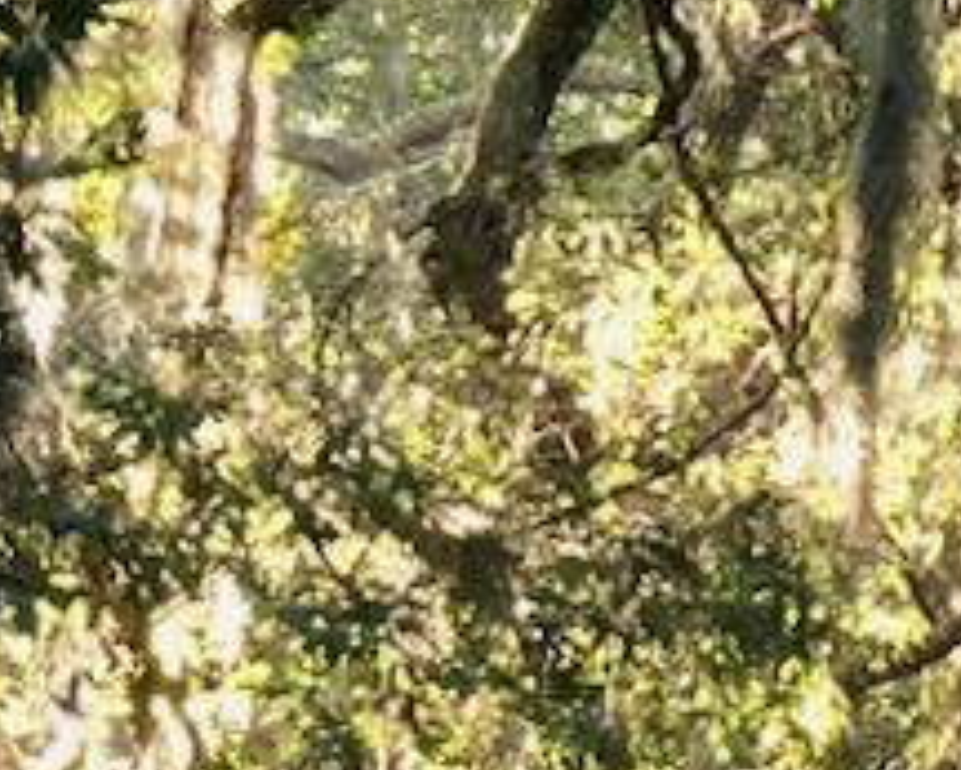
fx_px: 8565
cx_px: 1584
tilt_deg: +1.0
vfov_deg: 5.1
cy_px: 1320
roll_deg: -4.3
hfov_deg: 6.3
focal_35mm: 301
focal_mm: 6
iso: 64
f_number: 2.4
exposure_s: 1/60
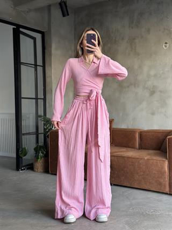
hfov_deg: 30.3
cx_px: 86
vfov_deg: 39.6
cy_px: 115
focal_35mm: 48
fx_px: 318
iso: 160
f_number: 1.78
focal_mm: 6.86
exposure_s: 1/60
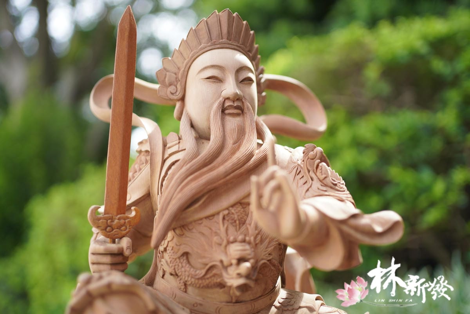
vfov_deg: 37.9
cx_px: 235
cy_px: 157
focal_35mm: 35
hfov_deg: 54.4
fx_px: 457
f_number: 2
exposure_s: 1/400
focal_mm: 35
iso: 100
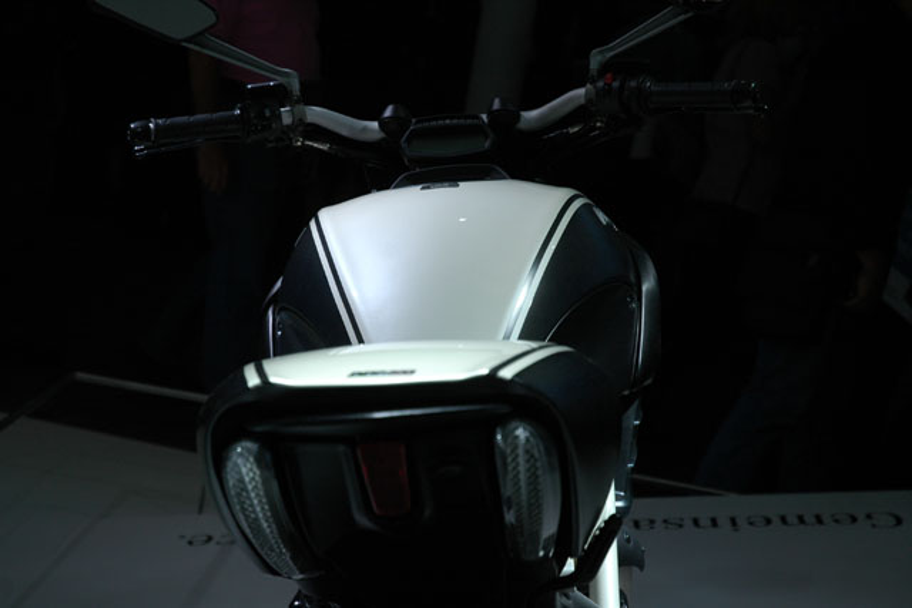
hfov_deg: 26.0
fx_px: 1976
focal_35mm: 78
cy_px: 304
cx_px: 456
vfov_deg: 17.5
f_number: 4.5
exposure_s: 1/320
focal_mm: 52
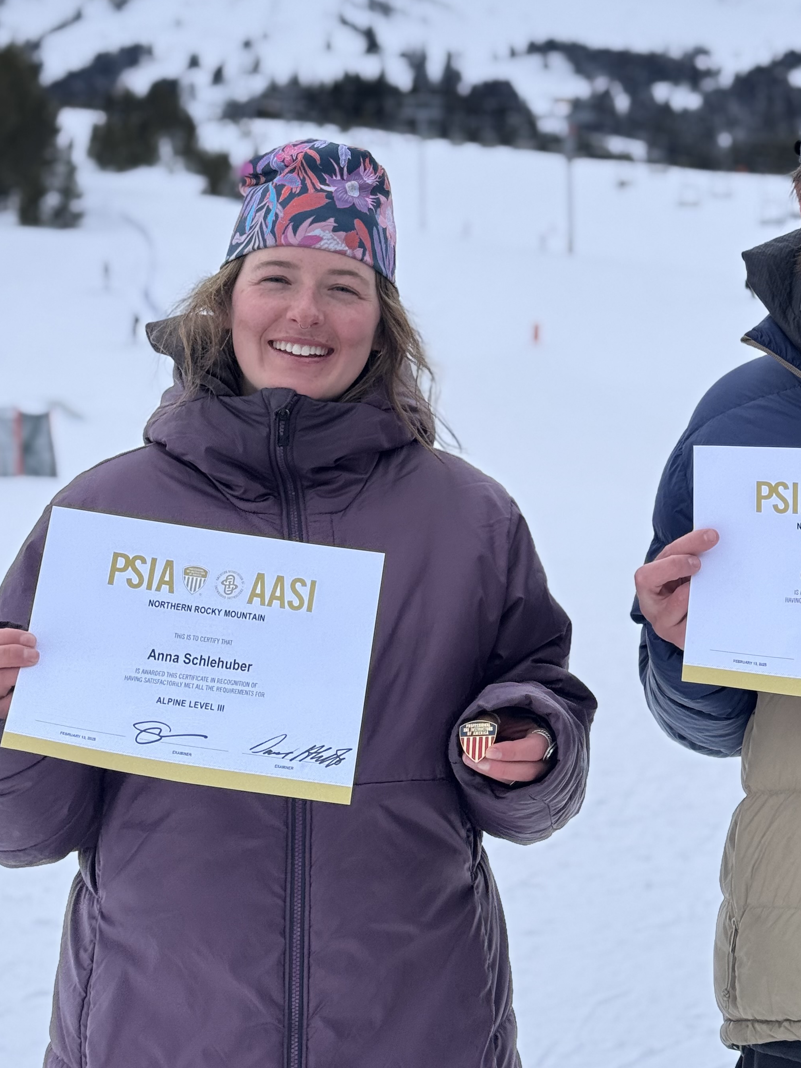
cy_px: 281
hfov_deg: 20.3
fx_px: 2221
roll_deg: +0.7
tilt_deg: +5.0
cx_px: 573
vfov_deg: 26.7
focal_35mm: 72
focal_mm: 6.76
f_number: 1.78
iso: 64
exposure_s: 1/2959
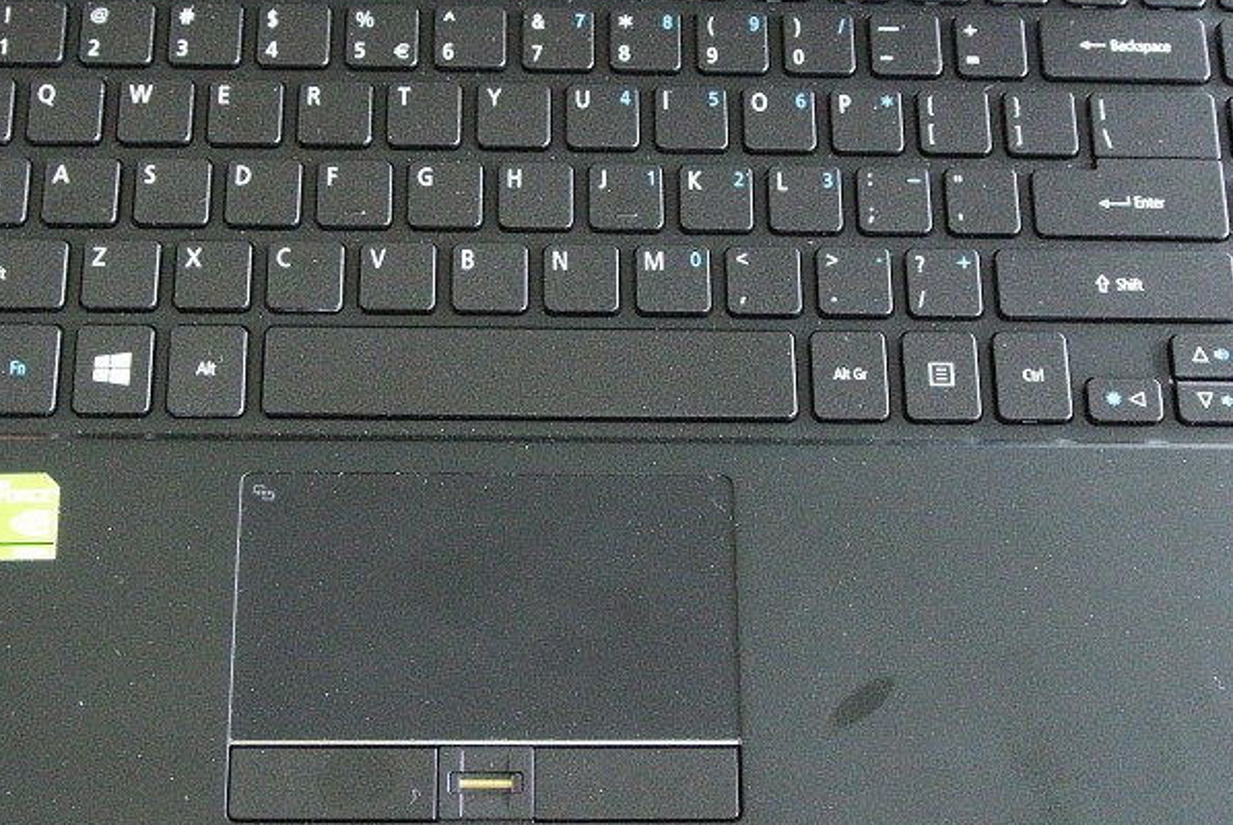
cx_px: 604
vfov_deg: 23.0
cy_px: 454
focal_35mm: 59
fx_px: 2023
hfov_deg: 33.9
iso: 3200
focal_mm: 15.7
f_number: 4.2
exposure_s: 1/13
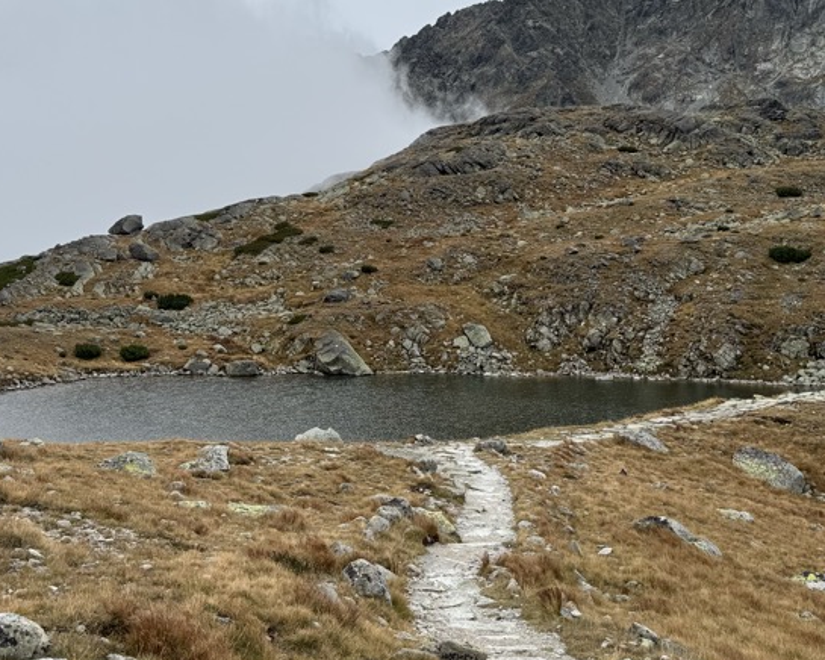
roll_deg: -1.2
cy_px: 313
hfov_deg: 41.9
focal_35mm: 44
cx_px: 366
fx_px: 1074
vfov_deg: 34.1
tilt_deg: -3.3
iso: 80
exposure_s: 1/3413
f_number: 1.78
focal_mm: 6.76
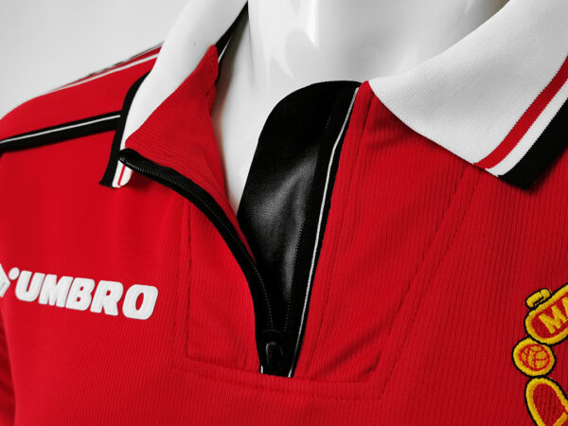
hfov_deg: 46.8
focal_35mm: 40
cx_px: 284
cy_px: 213
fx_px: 656
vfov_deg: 36.0
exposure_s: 1/60
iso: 125
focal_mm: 5.58
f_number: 1.8
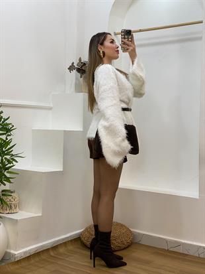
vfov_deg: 36.8
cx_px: 102
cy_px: 137
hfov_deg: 28.0
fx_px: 410
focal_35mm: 52
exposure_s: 1/100
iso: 64
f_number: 2
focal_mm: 6
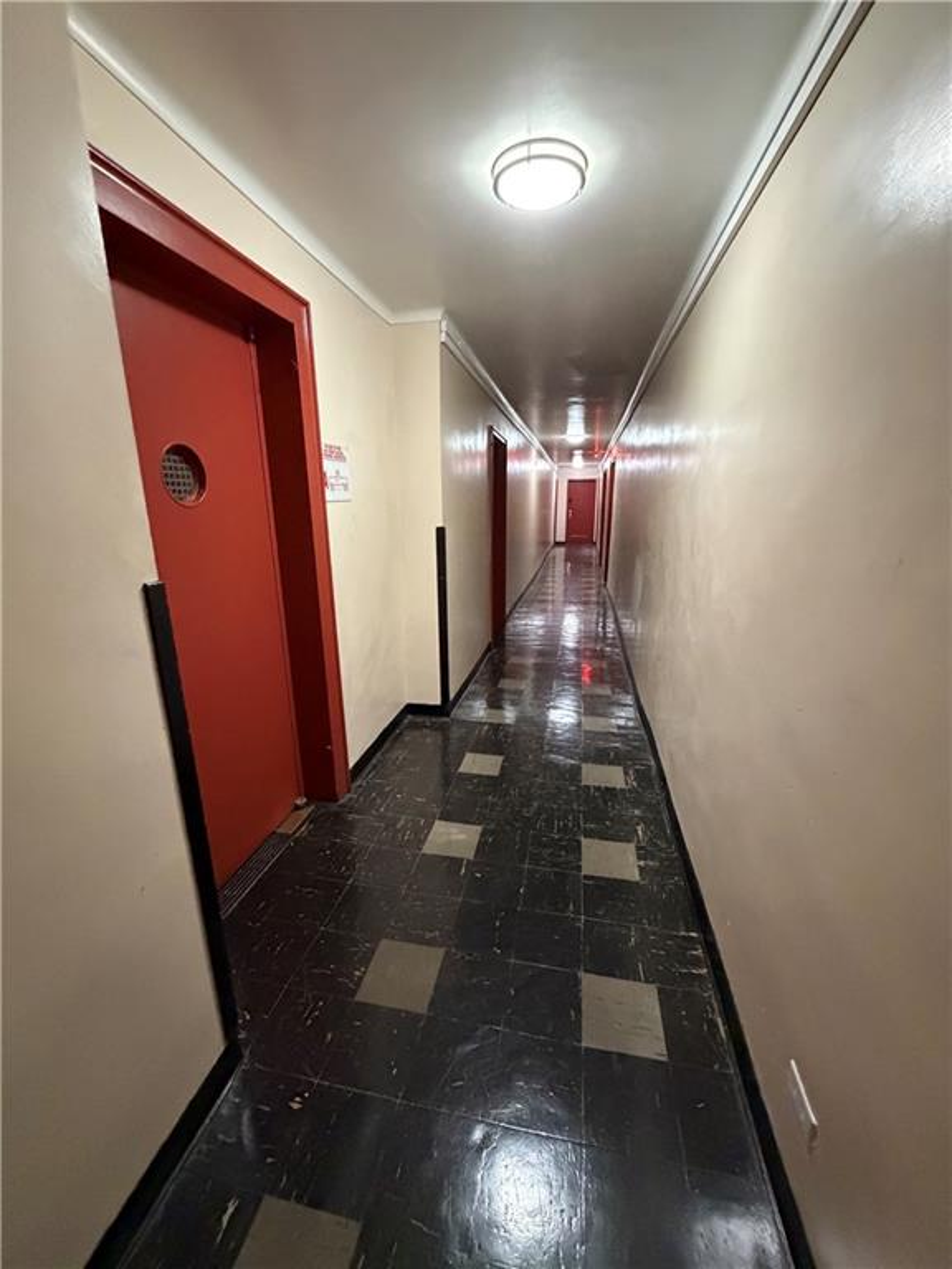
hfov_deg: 85.7
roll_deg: -0.6
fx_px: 513
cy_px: 634
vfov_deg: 102.1
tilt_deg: -13.1
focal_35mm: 14
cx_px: 476
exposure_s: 1/60
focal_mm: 2.22
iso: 1000
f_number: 2.2
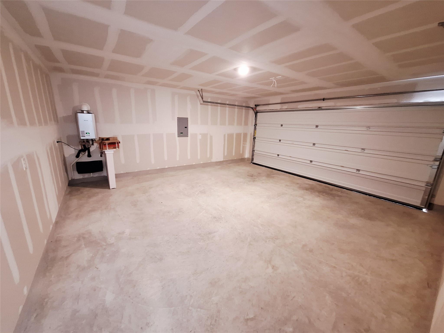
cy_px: 166
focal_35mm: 13
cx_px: 222
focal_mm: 1.74
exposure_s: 1/20
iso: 500
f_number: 2.2
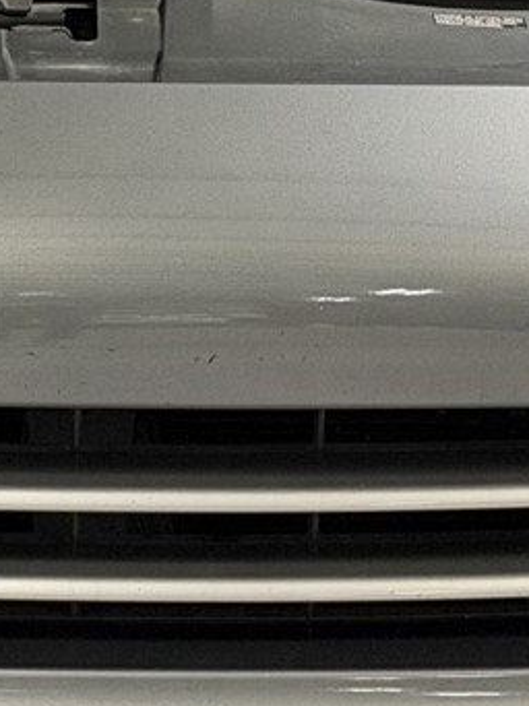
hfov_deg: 5.3
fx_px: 5733
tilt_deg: -5.9
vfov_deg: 7.0
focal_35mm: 281
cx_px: 52
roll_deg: -0.6
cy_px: -178
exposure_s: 1/60
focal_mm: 6.76
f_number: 1.78
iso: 250
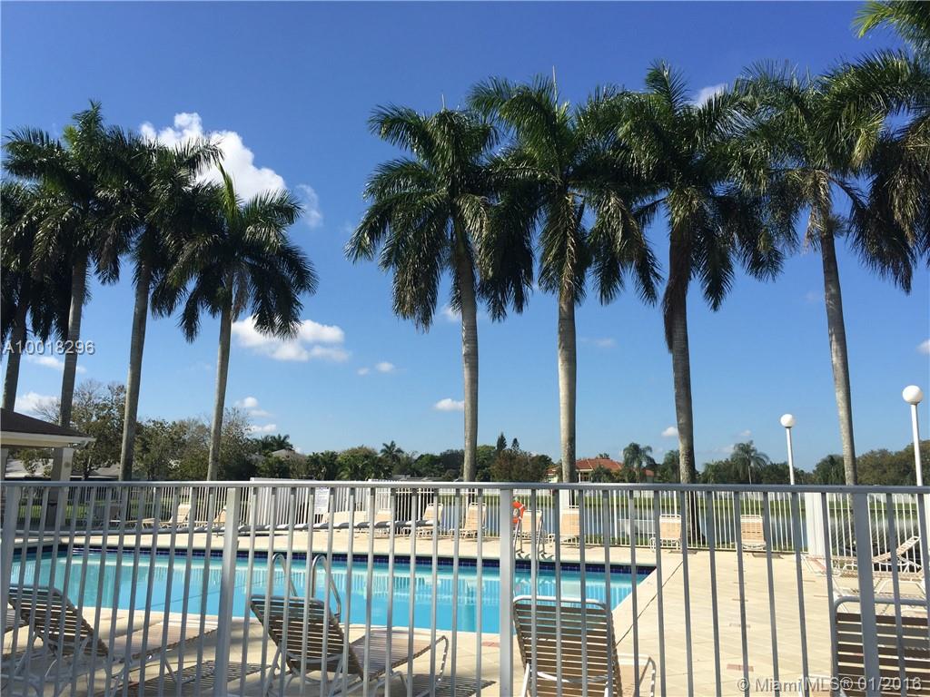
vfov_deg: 48.2
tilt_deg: +10.4
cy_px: 348
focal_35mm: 29
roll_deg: -1.2
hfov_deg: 61.7
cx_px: 465
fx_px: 779
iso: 32
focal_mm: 4.15
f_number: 2.2
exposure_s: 1/2083
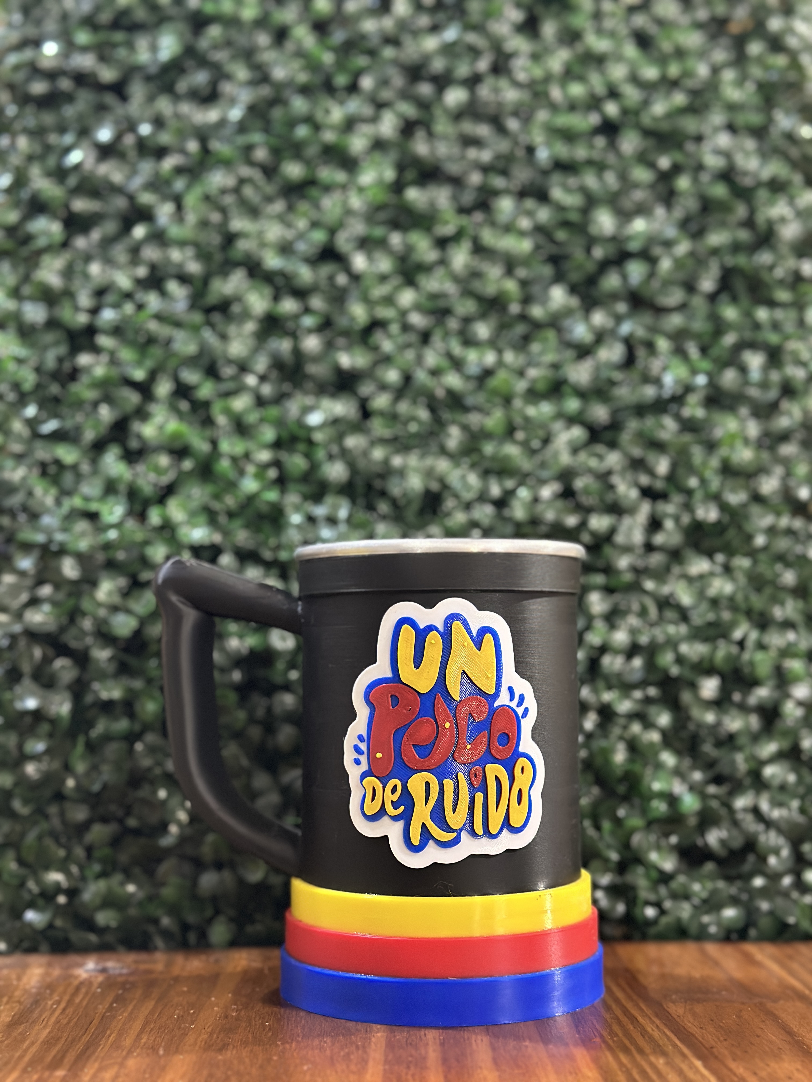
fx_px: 1501
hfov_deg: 30.3
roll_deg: -0.3
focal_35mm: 48
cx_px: 406
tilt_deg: +5.1
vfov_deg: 39.7
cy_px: 541
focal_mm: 6.86
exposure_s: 1/33
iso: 640
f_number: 1.78
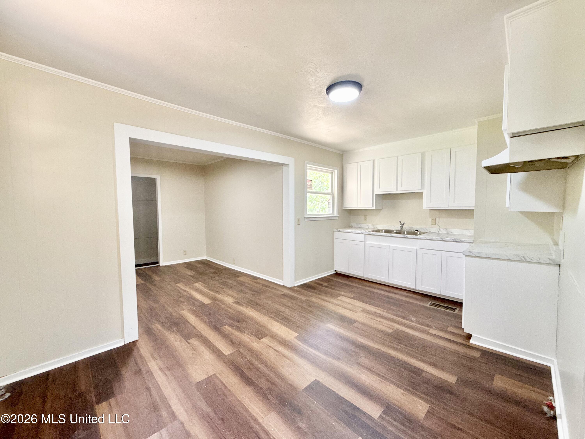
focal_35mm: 14
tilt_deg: -2.9
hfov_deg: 102.1
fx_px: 237
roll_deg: +0.3
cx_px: 292
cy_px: 220
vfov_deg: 85.7
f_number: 2.2
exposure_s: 1/120
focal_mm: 2.22
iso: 320
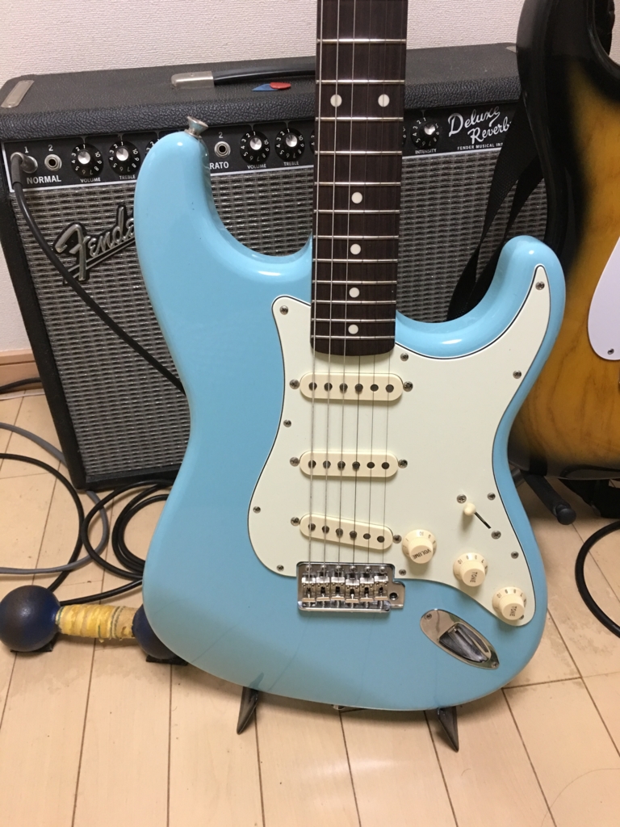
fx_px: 693
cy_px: 414
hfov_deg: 48.2
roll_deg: +2.4
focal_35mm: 29
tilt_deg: -34.2
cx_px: 310
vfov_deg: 61.7
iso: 100
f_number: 2.2
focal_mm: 4.15
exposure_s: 1/8
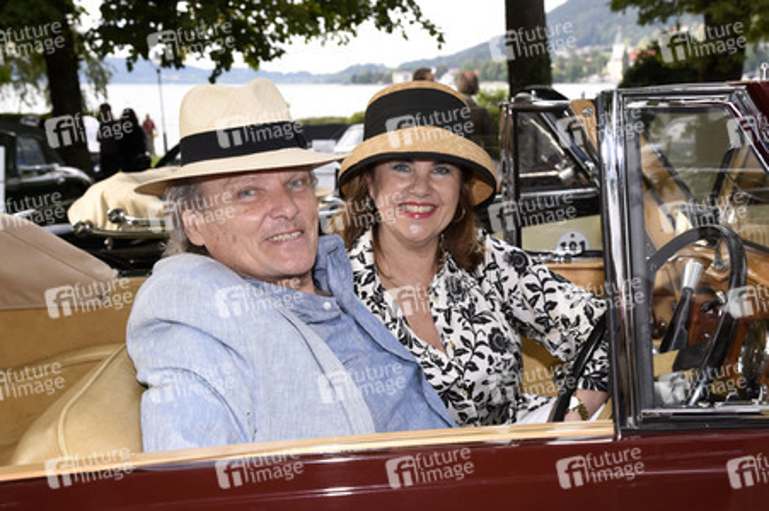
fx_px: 982
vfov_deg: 29.2
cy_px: 256
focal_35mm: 46
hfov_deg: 42.8
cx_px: 384
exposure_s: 1/125
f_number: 8
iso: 400
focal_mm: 46
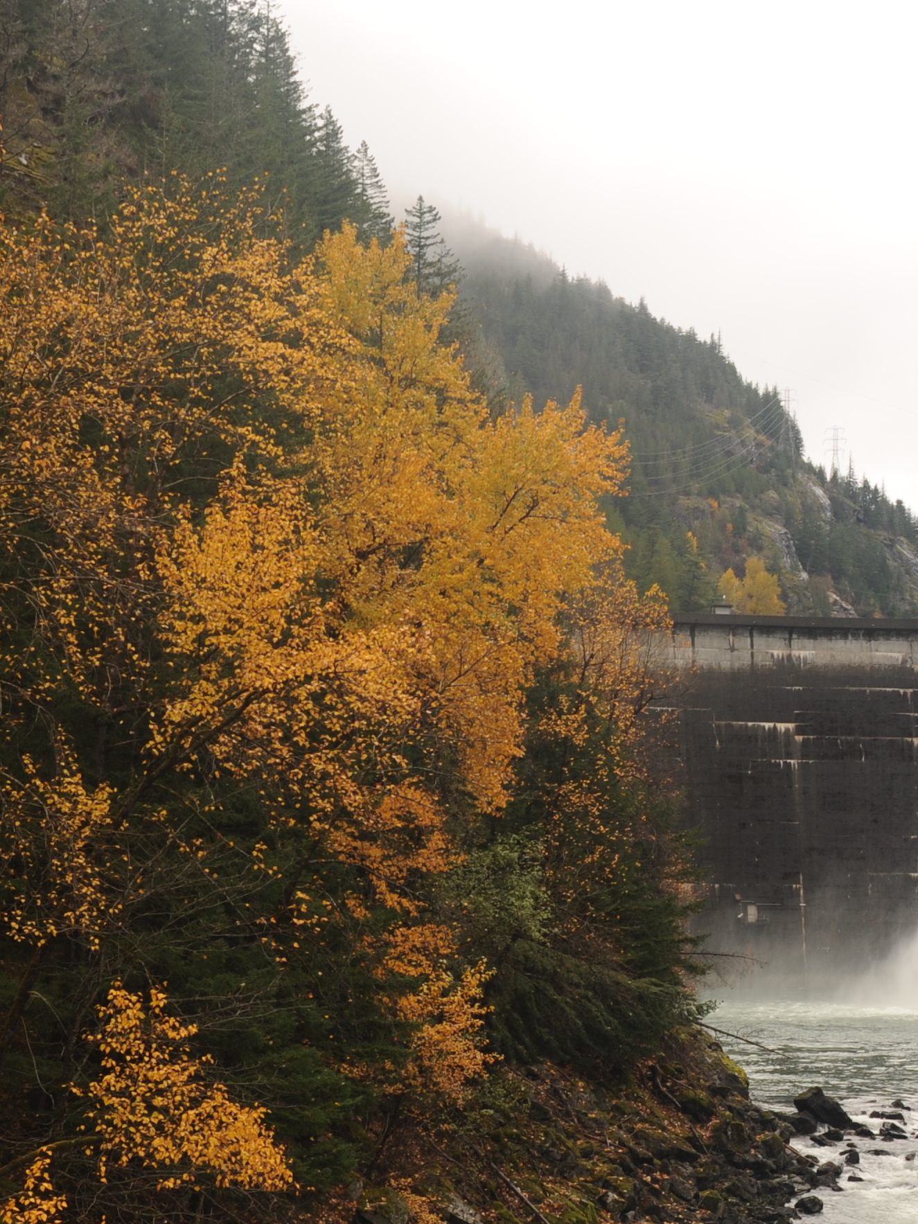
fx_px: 2864
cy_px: 893
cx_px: 344
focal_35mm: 81
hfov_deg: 18.2
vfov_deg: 23.9
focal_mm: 35
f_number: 7.1
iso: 250
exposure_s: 1/125
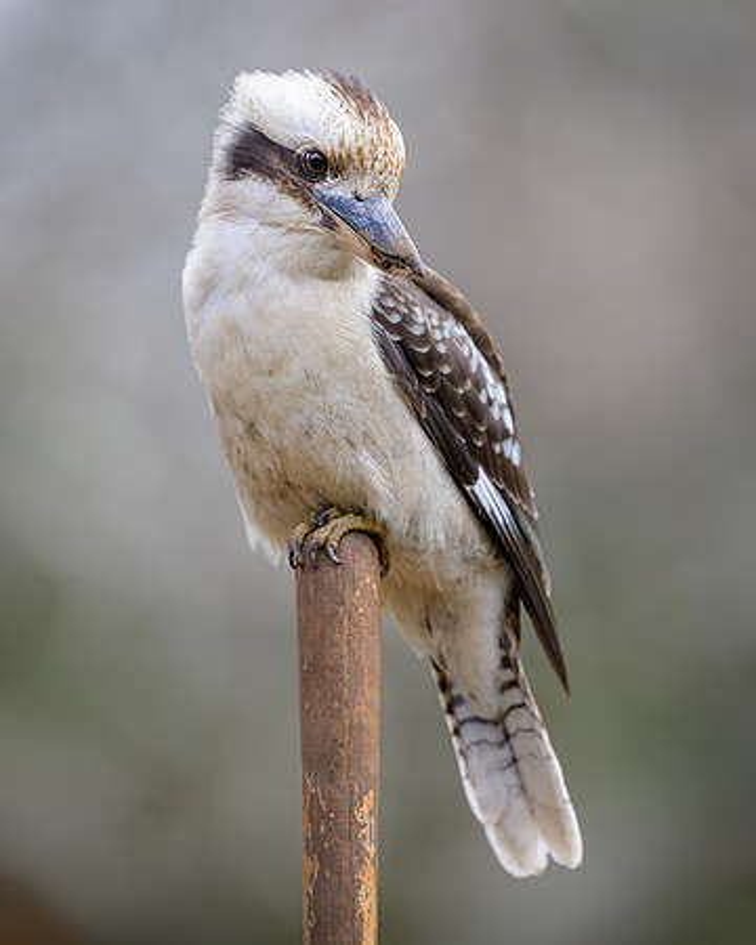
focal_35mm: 596
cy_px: 470
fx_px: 16683
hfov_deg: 2.6
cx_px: 343
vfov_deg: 3.2
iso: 100
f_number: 2.8
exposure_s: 1/400
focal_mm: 400
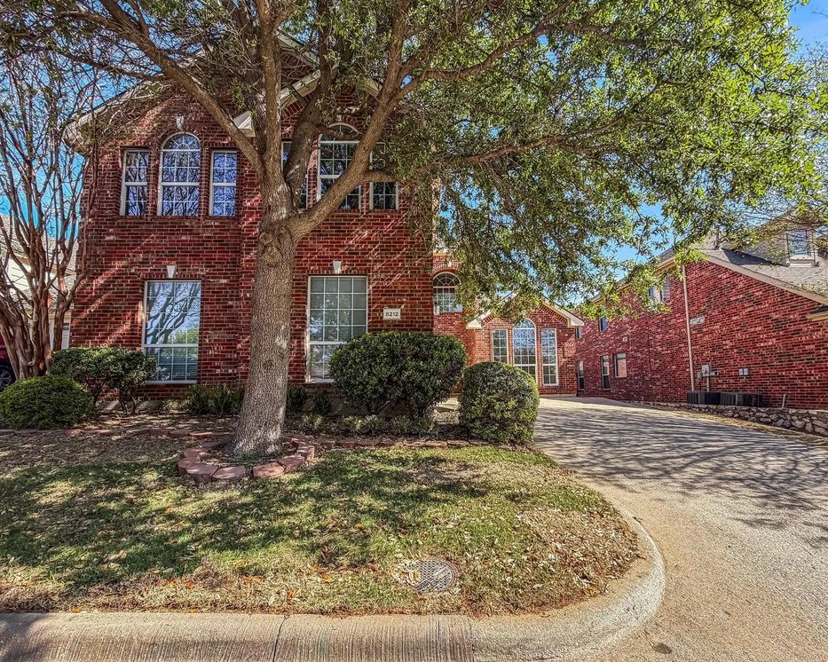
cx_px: 437
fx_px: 368
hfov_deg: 96.7
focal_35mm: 15
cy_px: 337
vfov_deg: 84.0
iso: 40
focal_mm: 2.22
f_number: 2.2
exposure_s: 1/500
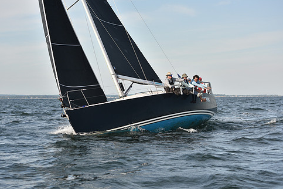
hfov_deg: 24.2
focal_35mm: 84
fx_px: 660
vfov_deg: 16.3
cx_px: 138
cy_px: 96
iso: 250
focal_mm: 70
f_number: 4
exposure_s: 1/800
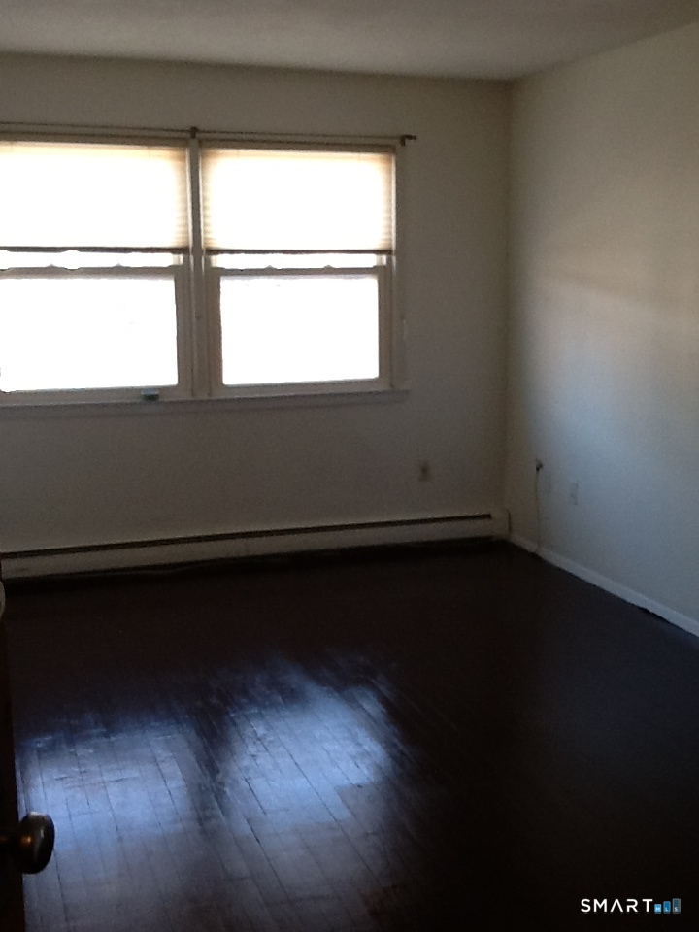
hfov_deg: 32.9
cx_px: 350
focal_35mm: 44
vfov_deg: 42.9
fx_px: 1185
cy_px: 466
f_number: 2.4
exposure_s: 1/30
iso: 64
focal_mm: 2.03
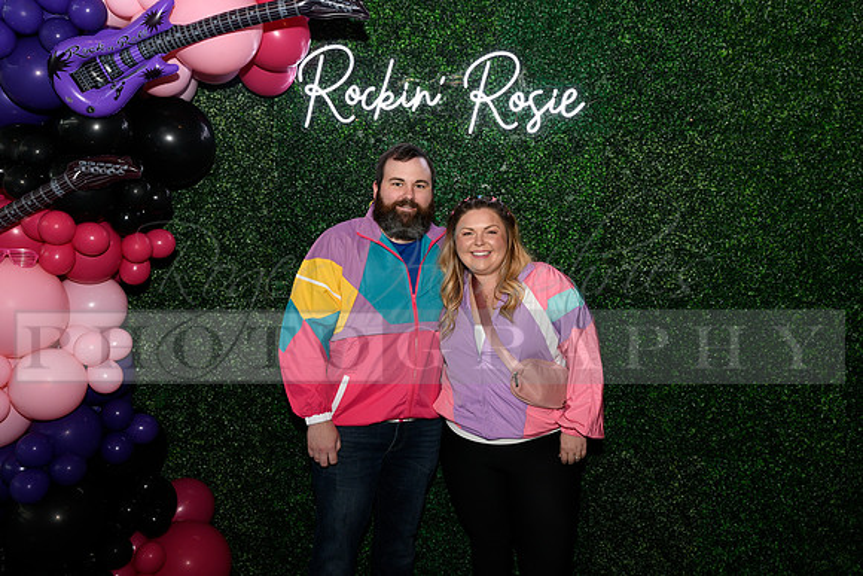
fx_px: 743
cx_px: 432
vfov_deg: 42.3
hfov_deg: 60.3
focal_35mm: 31
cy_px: 288
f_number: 6.3
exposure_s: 1/60
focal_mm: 31
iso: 500
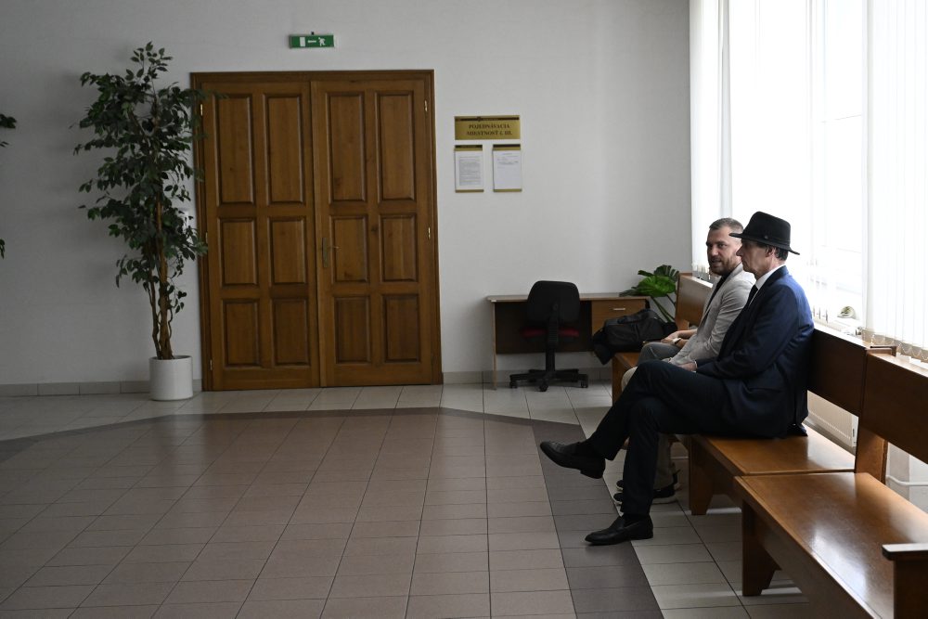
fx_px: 1083
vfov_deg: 31.9
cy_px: 310
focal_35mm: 42
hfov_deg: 46.4
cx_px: 464
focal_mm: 42
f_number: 4
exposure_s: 1/800
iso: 3200
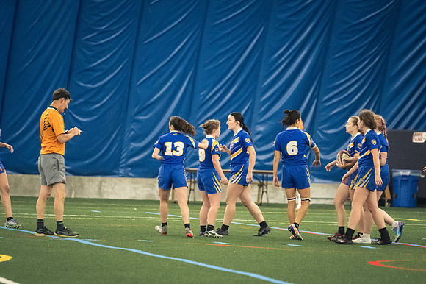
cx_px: 213
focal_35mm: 300
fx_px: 3548
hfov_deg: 6.9
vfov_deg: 4.6
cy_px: 142
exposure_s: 1/500
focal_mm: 200
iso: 12800
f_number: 2.8
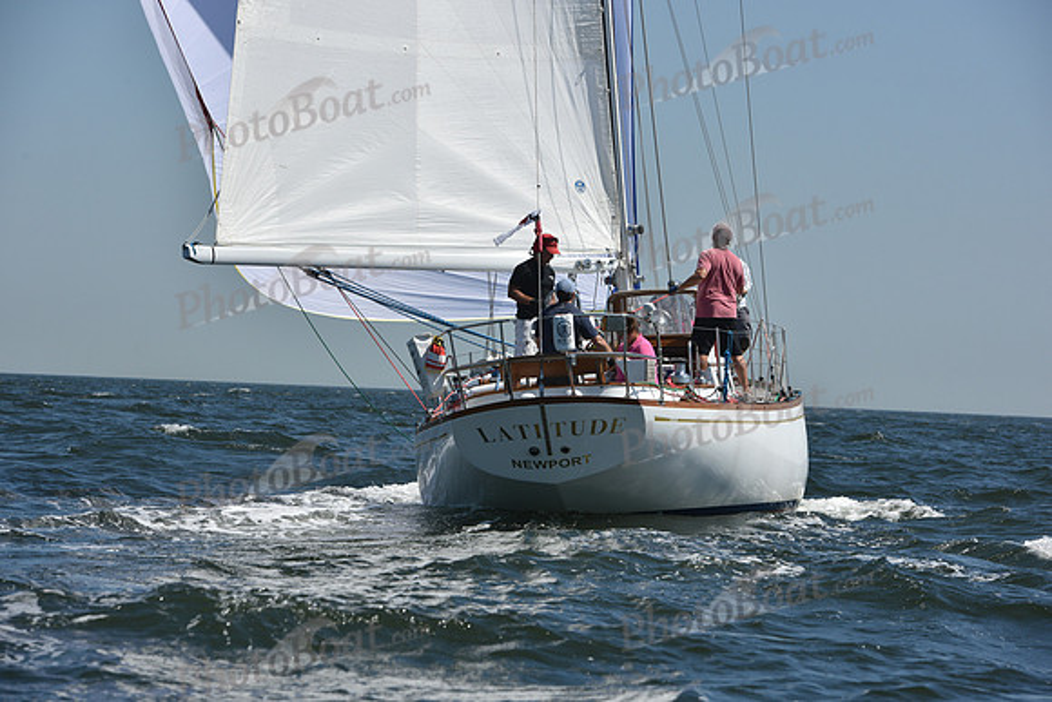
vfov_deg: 8.9
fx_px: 4530
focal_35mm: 155
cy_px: 351
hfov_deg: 13.2
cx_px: 526
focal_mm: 155
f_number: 10
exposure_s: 1/1250
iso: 250
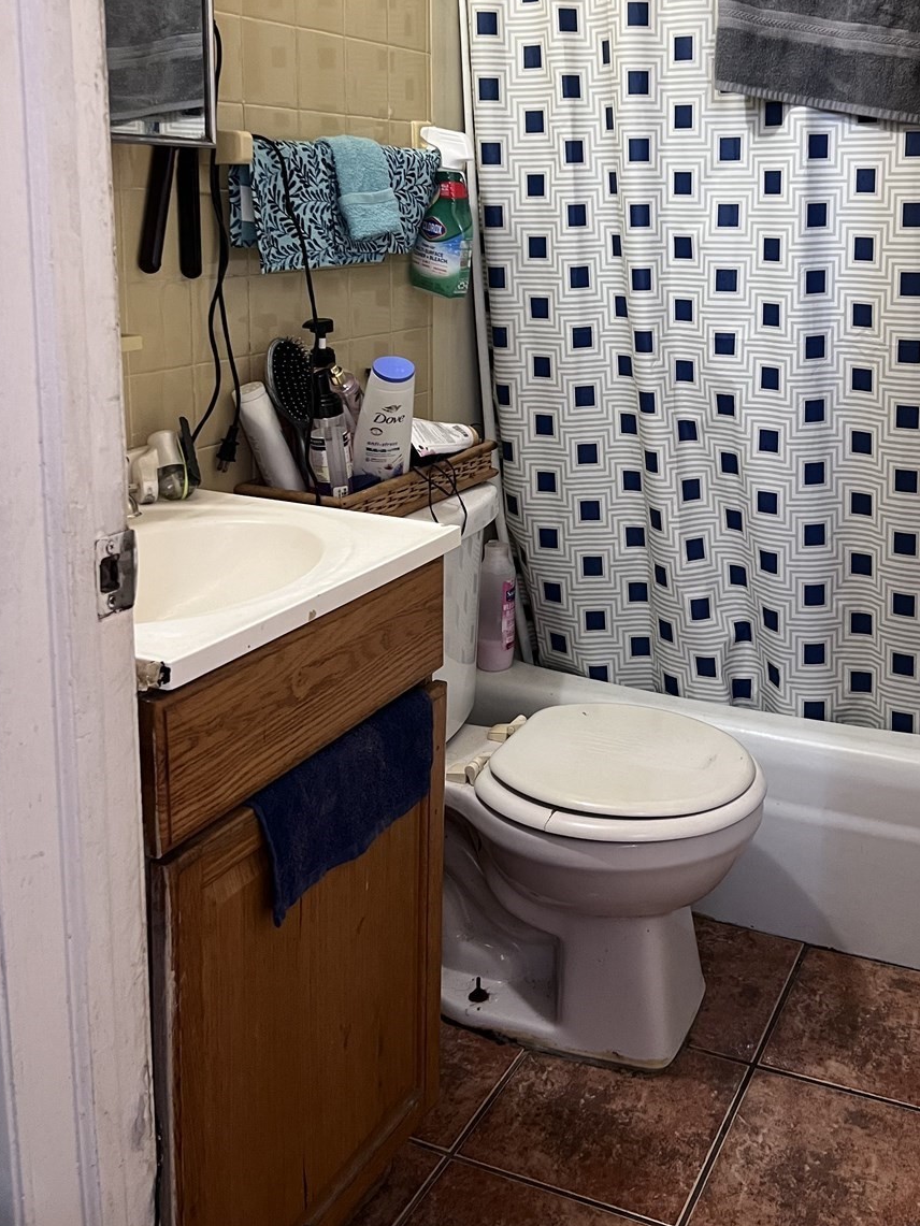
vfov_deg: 51.7
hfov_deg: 40.3
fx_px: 1240
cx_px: 594
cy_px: 410
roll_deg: -1.0
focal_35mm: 35
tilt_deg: -8.8
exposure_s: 1/60
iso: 320
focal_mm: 5.7
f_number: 1.5
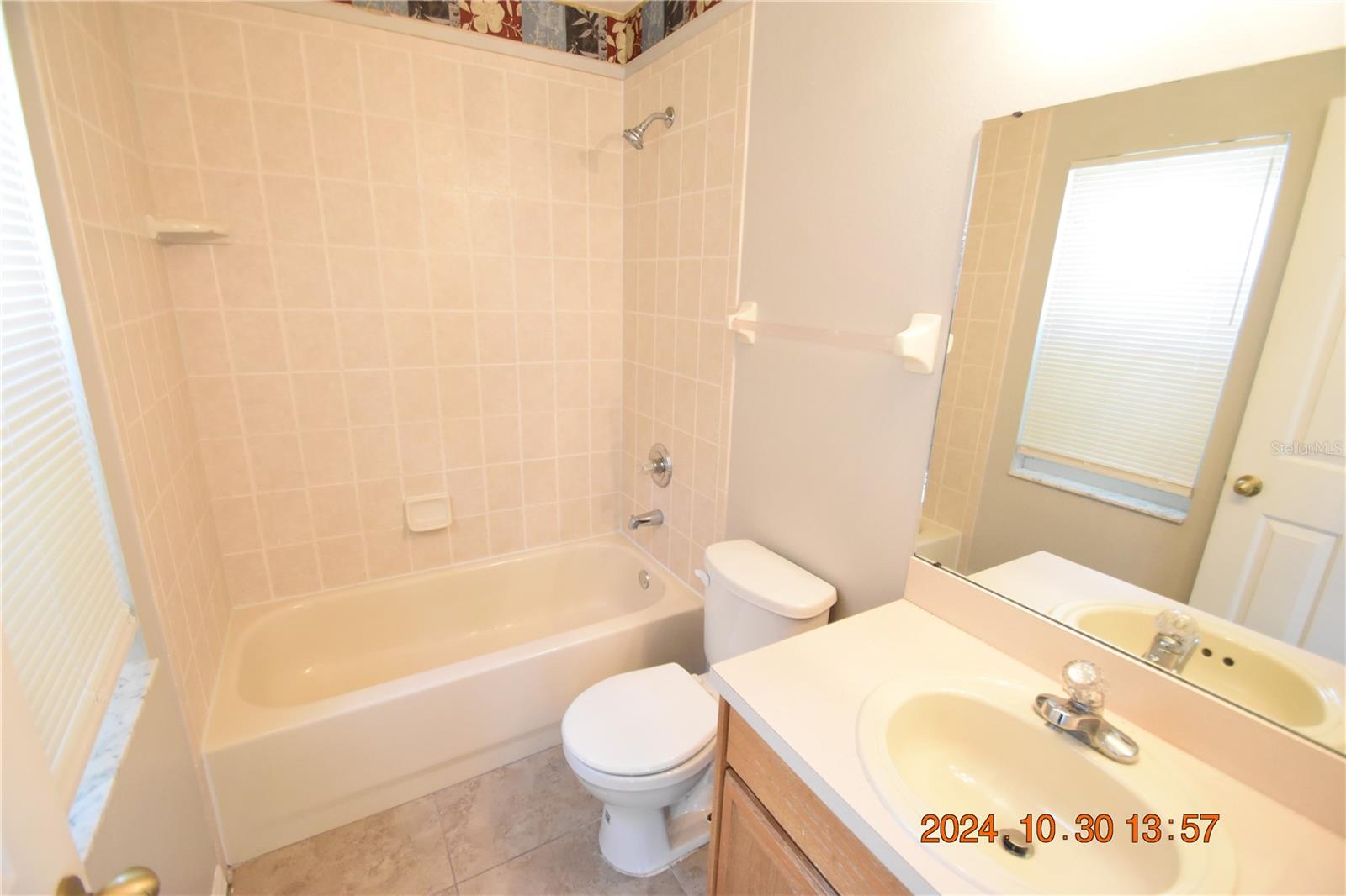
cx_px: 673
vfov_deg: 77.3
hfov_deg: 100.4
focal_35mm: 15
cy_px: 448
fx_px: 561
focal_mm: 10
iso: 2800
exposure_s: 1/60
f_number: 3.5
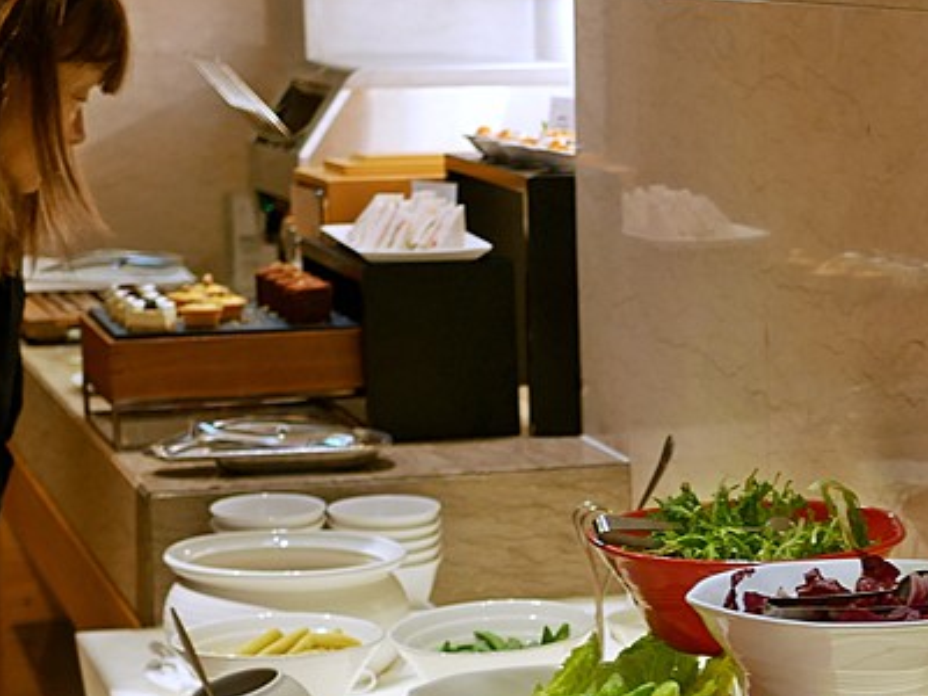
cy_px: 637
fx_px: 3351
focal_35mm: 125
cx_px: 1076
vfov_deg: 11.8
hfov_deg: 15.3
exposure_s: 1/60
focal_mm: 25
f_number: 1.8
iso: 400
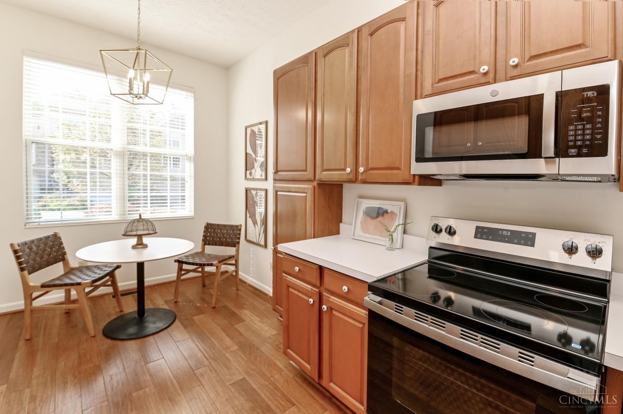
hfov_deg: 100.4
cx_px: 312
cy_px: 207
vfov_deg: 77.2
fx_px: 259
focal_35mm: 15
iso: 250
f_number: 8
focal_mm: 15
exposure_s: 1/60
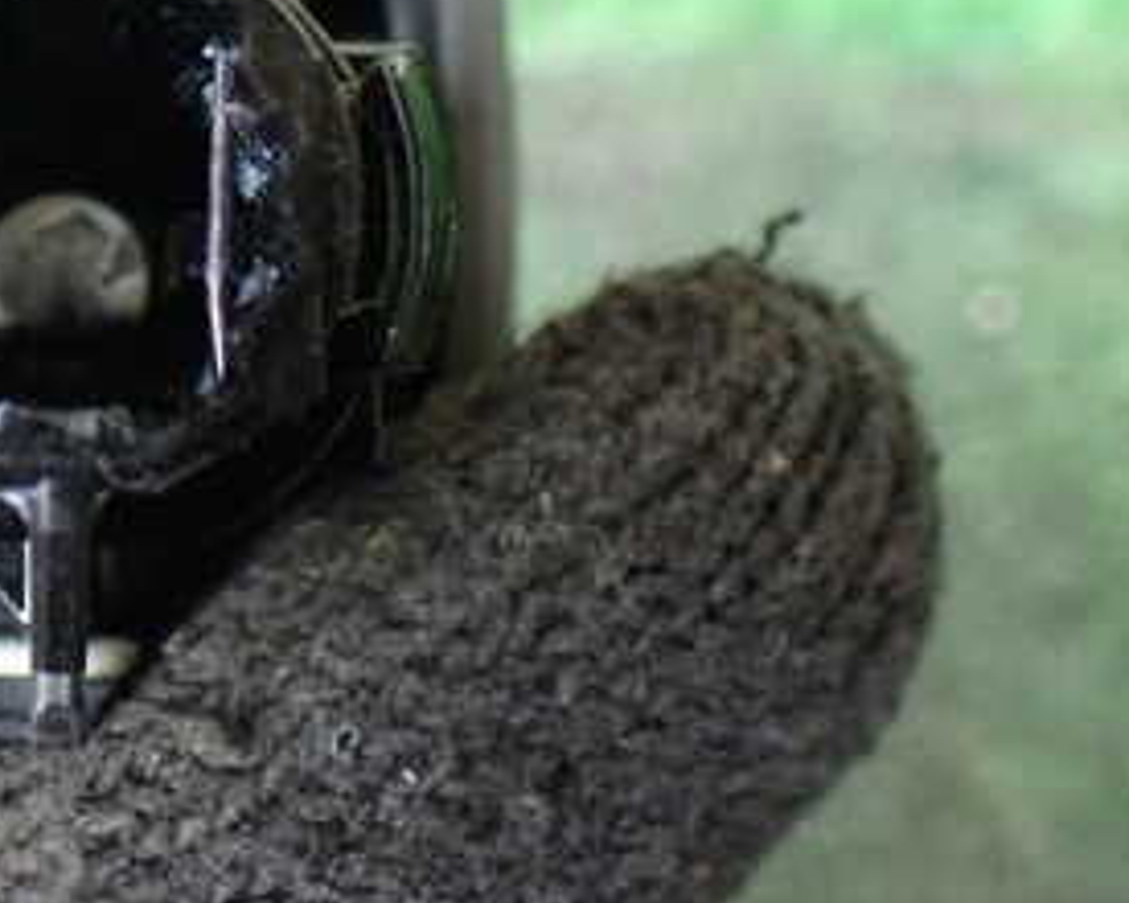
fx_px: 2138
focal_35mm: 64
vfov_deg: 23.4
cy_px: 135
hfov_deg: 27.9
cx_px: 21
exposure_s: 1/30
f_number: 2.3
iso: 1000
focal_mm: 5.4
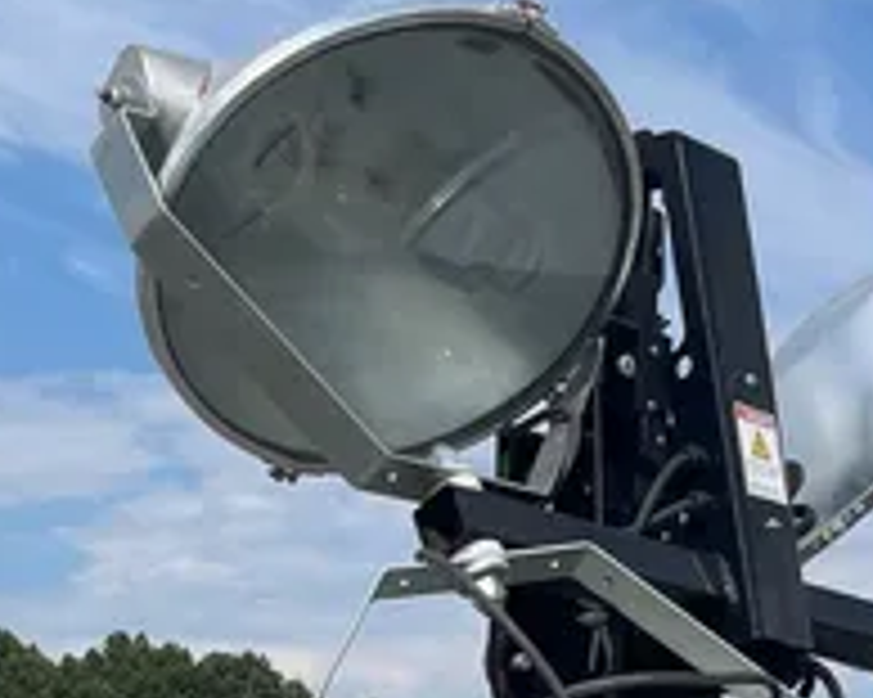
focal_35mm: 96
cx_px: 522
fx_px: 2479
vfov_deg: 12.8
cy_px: 1601
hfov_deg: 19.9
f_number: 1.6
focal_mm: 5.1
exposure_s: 1/2967
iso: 50
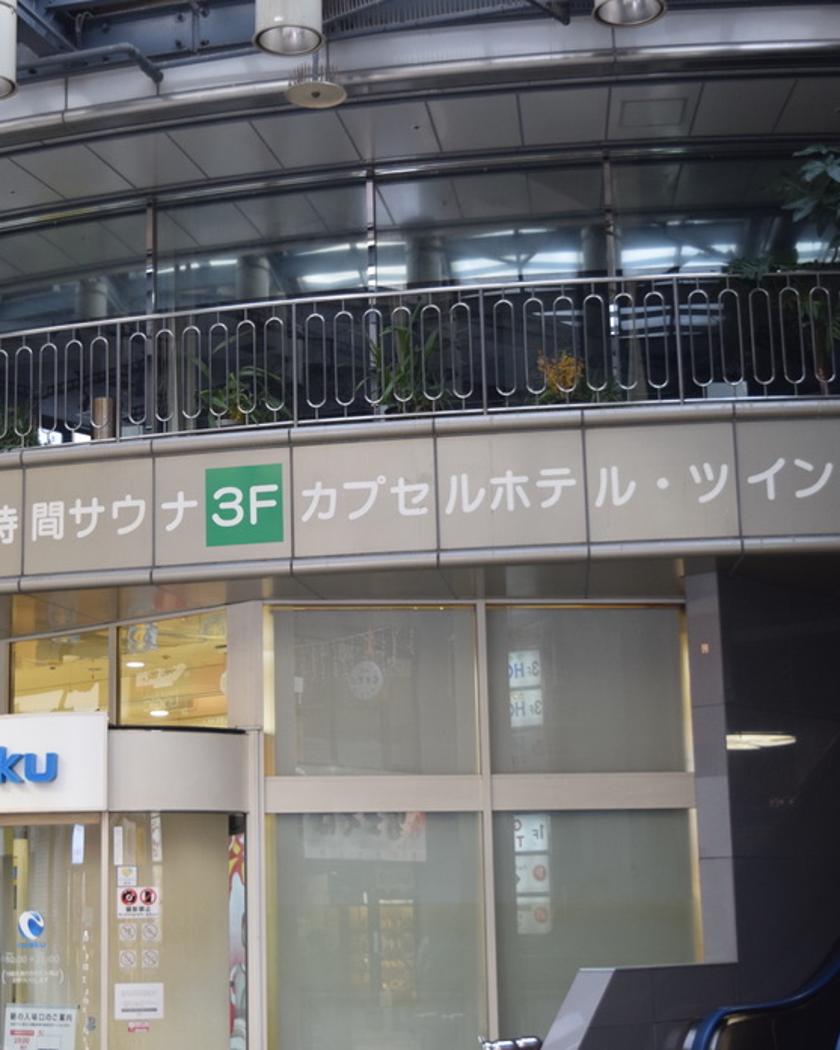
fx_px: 1980
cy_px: 539
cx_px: 296
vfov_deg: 29.7
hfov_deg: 23.9
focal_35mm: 64
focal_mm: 29
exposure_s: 1/60
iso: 640
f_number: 4.2
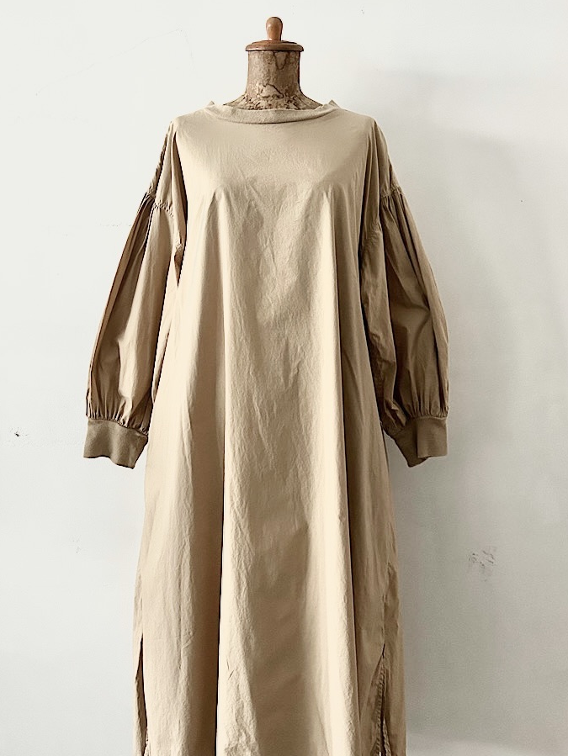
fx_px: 809
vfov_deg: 50.0
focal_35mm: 37
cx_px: 263
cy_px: 333
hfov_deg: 38.7
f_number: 1.5
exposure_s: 1/40
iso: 640
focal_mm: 5.7
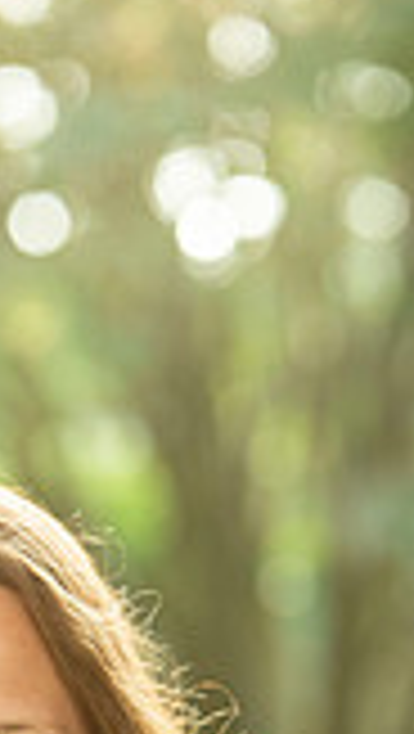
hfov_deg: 4.9
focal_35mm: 246
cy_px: 982
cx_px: -27
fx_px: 4788
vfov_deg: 8.6
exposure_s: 1/320
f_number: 3.2
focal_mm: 85
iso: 640
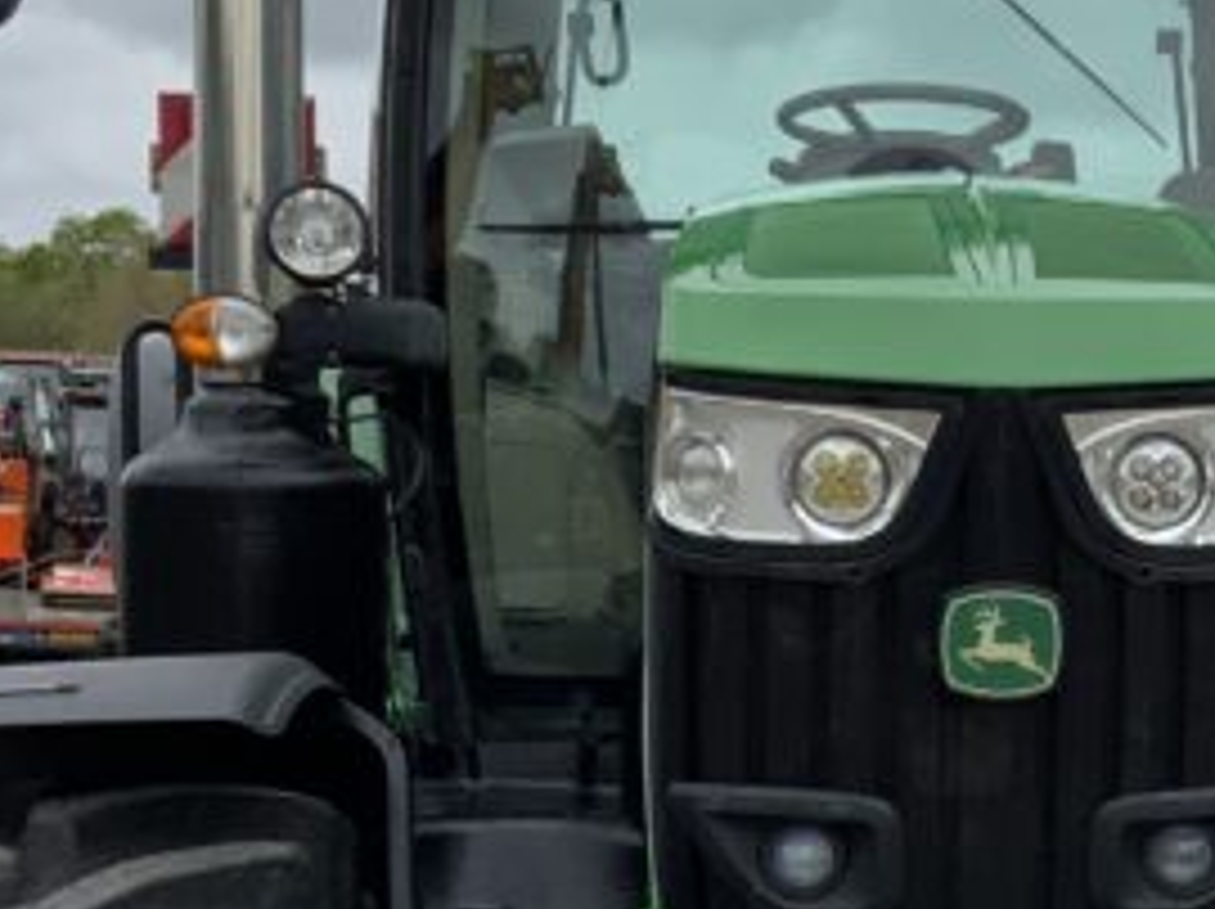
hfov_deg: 17.4
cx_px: 1251
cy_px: 774
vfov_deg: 13.3
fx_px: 3858
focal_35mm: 110
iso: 16
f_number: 1.8
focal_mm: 3
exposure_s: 1/1534
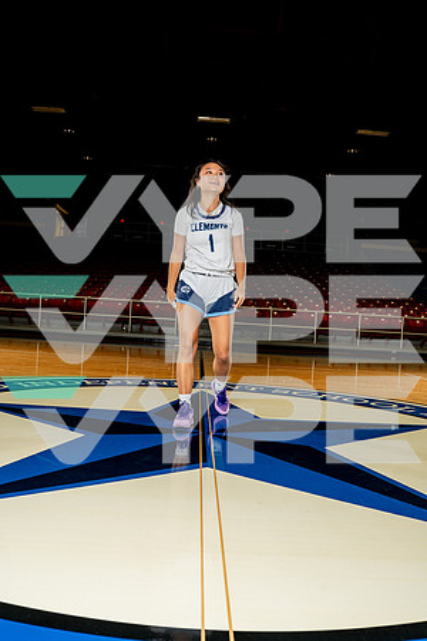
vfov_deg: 65.5
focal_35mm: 28
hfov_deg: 46.4
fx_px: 498
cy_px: 320
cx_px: 214
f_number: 5.6
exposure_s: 1/250
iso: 640
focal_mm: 28
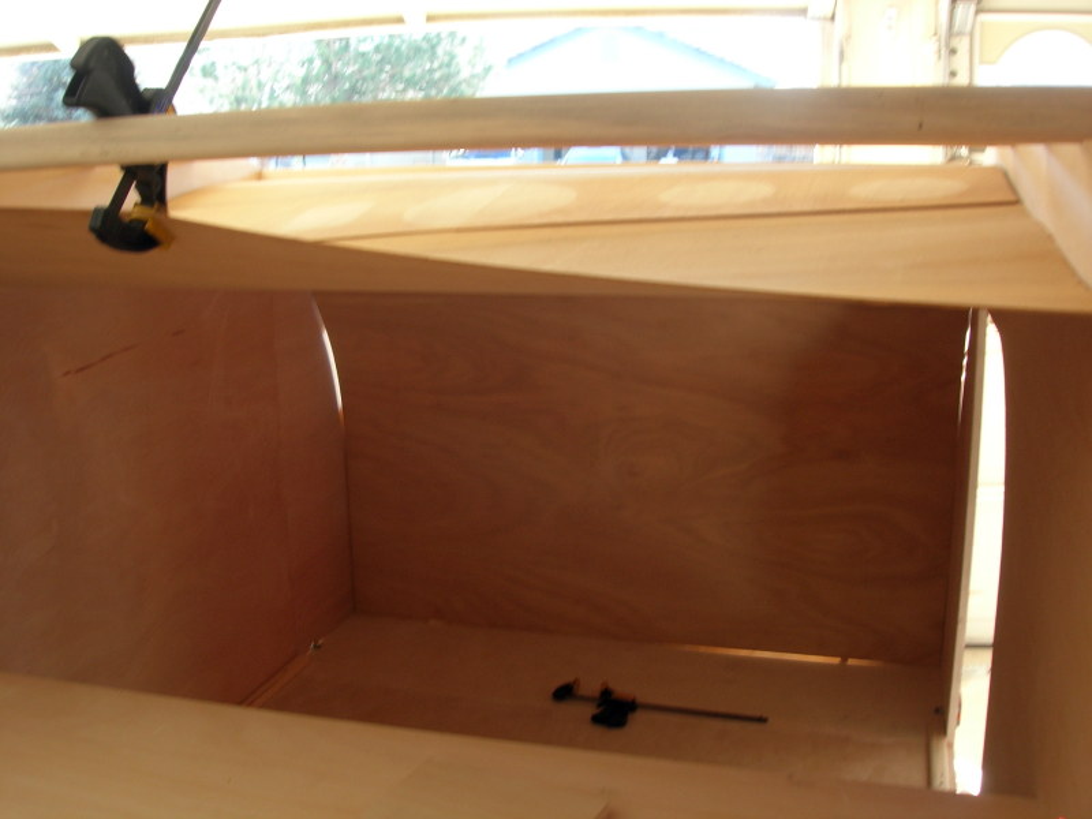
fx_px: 1199
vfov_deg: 37.7
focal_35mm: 38
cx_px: 546
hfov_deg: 49.0
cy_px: 410
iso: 64
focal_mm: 7.8
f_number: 4.8
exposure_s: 1/22.1
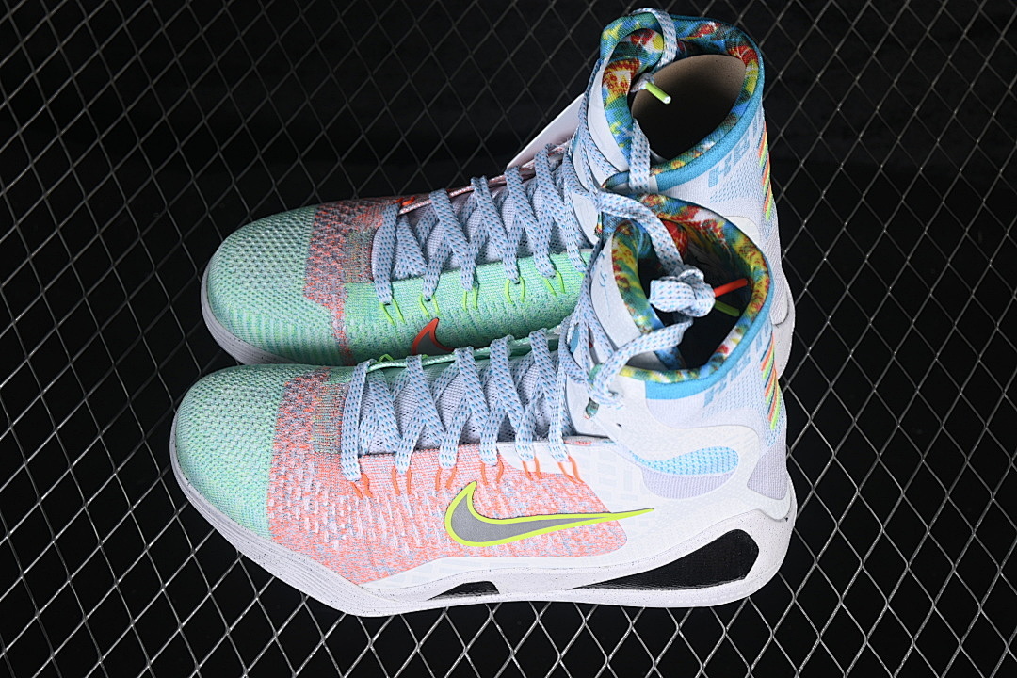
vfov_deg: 18.2
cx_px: 508
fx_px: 2119
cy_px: 339
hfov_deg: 27.0
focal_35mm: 75
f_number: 7.1
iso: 160
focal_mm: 50
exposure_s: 1/80
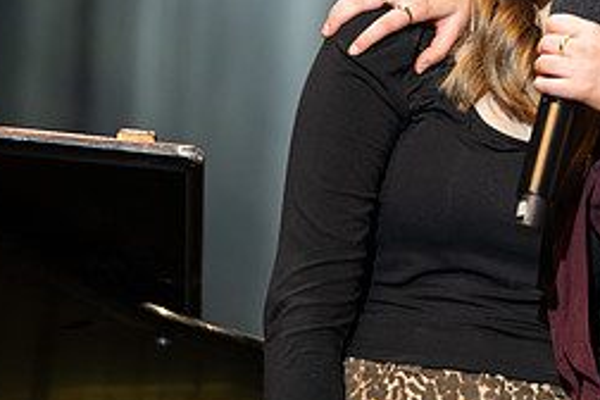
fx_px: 6233
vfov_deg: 3.7
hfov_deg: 5.5
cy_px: -18
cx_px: 597
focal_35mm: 374
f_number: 2.8
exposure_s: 1/200
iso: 1250
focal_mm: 155
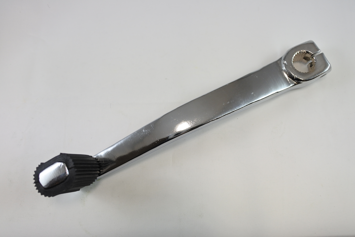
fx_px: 286
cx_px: 178
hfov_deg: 63.7
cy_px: 118
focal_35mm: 29
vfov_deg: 45.0
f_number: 3.5
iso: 280
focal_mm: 10.8
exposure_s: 1/250
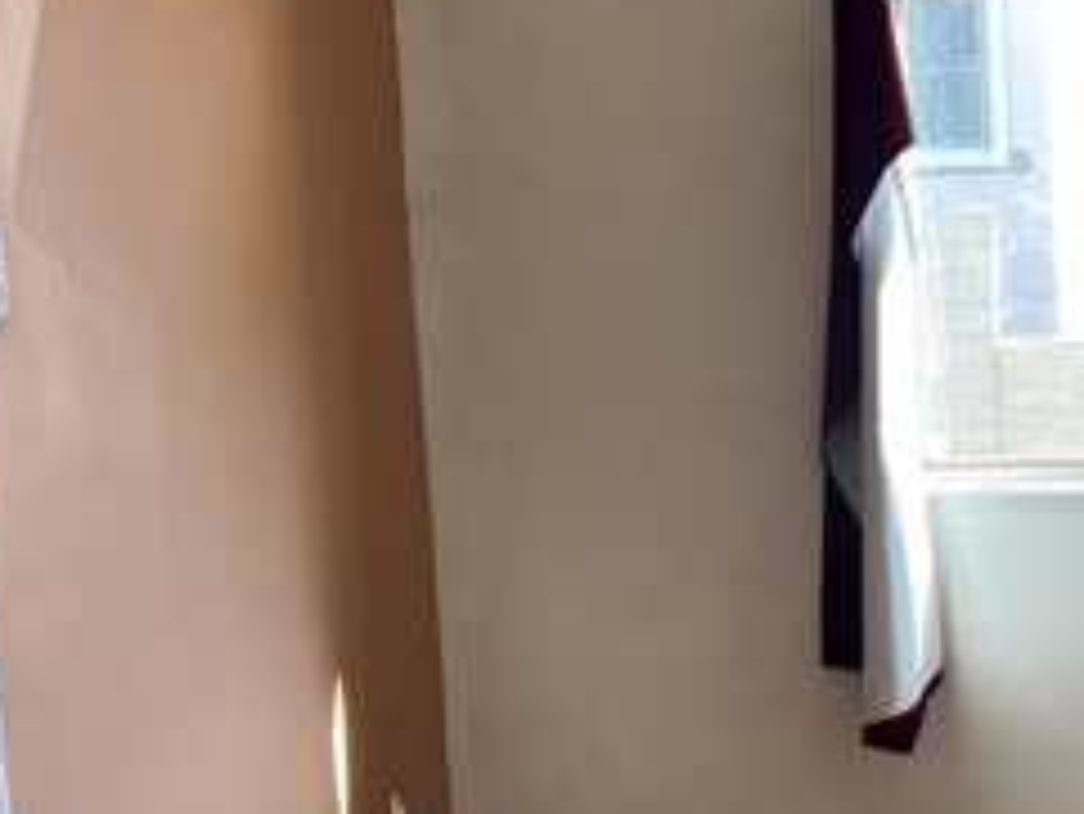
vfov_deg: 21.3
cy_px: 369
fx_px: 2162
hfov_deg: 25.8
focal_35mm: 69
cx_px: 1232
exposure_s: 1/142
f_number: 1.5
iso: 32
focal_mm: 5.7
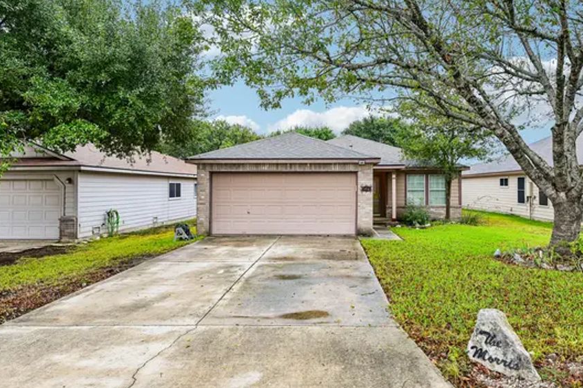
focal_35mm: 23
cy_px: 158
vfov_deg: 54.8
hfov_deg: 75.8
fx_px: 372
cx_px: 327
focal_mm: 19
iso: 720
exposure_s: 1/20
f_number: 8
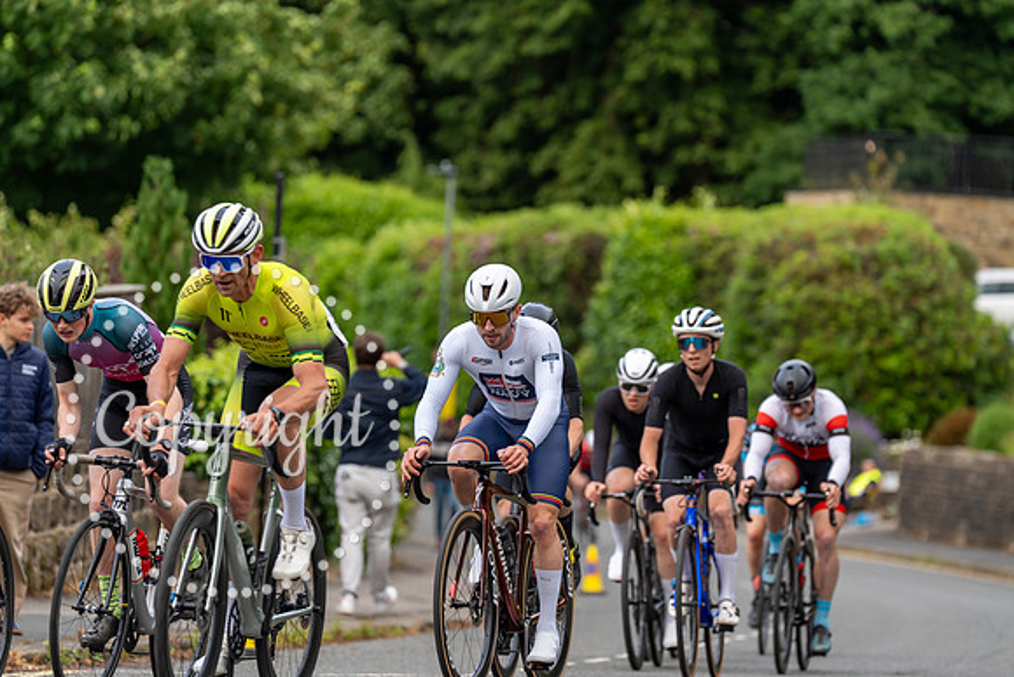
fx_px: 5381
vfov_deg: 7.2
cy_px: 338
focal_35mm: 191
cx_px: 507
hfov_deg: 10.8
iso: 400
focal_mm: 191
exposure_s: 1/800
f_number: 3.5
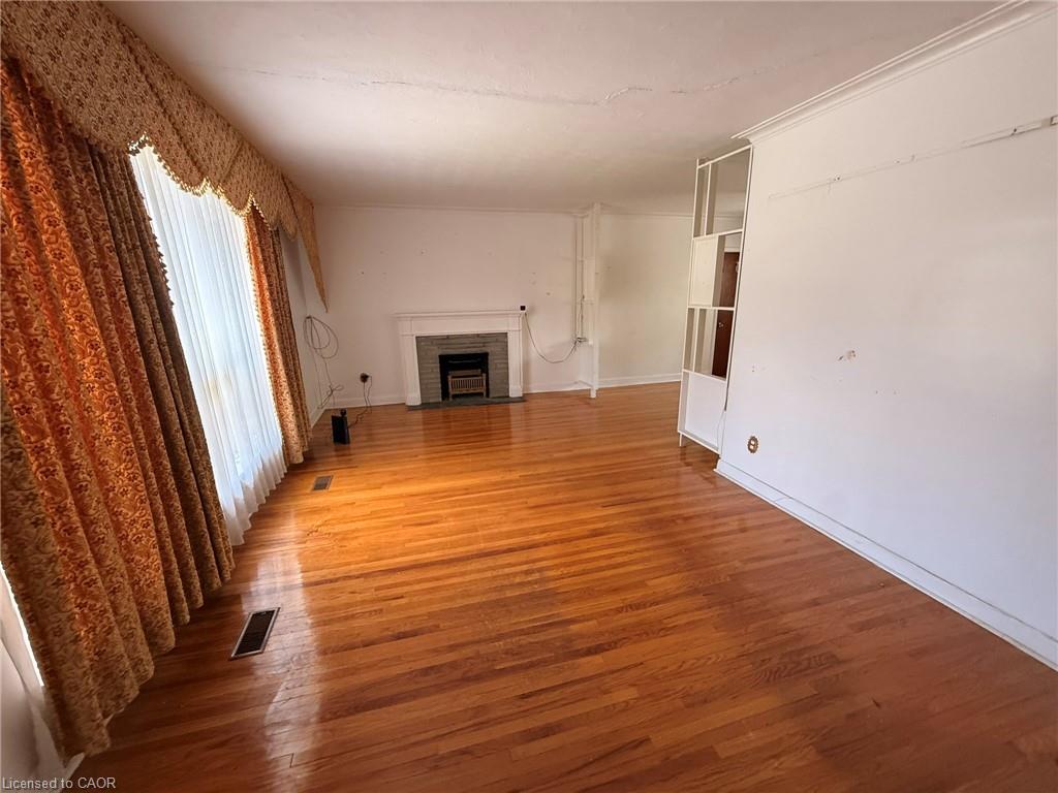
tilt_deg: -14.2
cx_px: 529
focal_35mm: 14
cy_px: 396
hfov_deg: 102.1
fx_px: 428
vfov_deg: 85.7
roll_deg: +0.7
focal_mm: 2.22
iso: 320
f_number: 2.2
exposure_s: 1/99
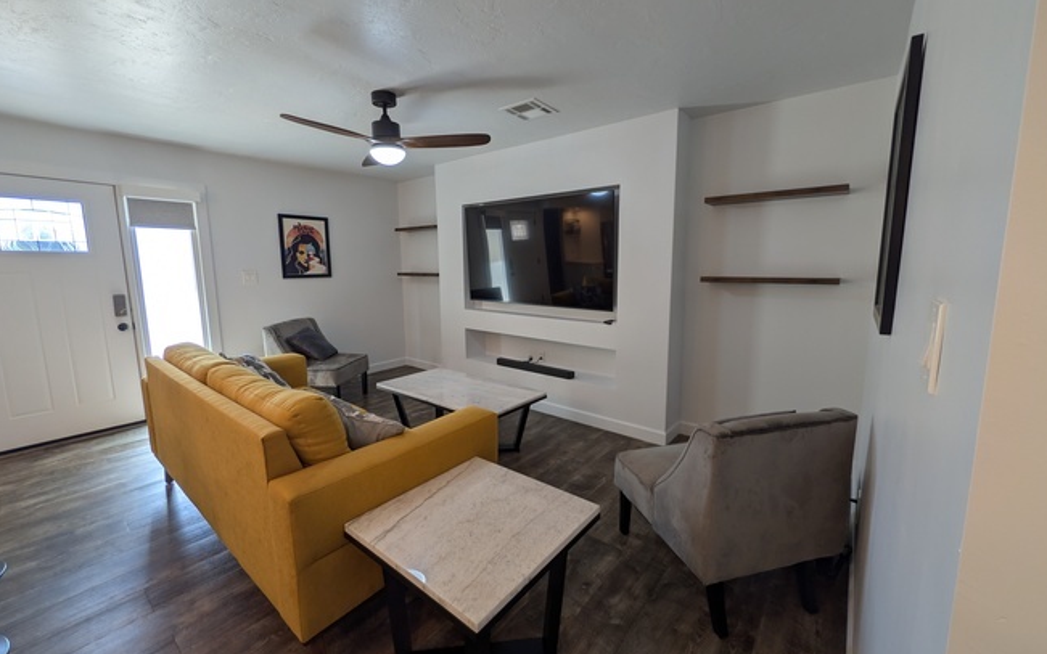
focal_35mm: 13
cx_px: 524
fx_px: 371
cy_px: 321
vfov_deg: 82.8
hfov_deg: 109.4
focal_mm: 2.02
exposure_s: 1/120
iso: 44
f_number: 1.7
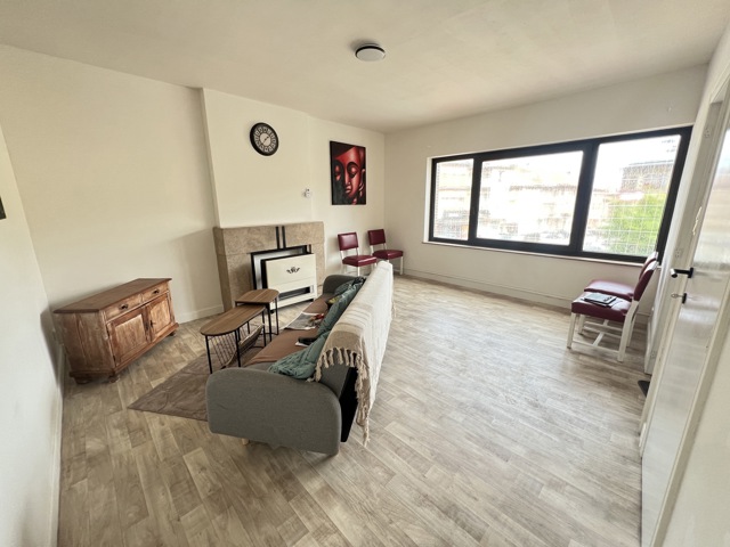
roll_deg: +1.3
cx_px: 365
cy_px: 274
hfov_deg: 106.2
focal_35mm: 13
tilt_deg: -14.4
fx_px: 274
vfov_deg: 89.9
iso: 125
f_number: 1.8
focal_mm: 1.57
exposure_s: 1/99
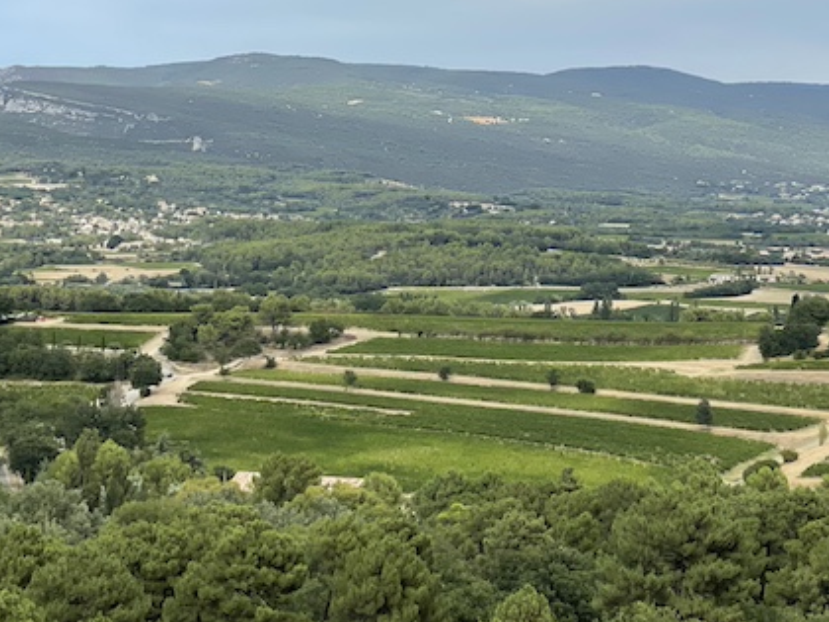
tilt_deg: -0.4
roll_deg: -2.0
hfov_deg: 19.8
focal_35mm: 99
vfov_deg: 14.9
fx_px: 2371
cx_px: 513
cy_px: 199
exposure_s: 1/1653
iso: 25
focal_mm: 6
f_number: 2
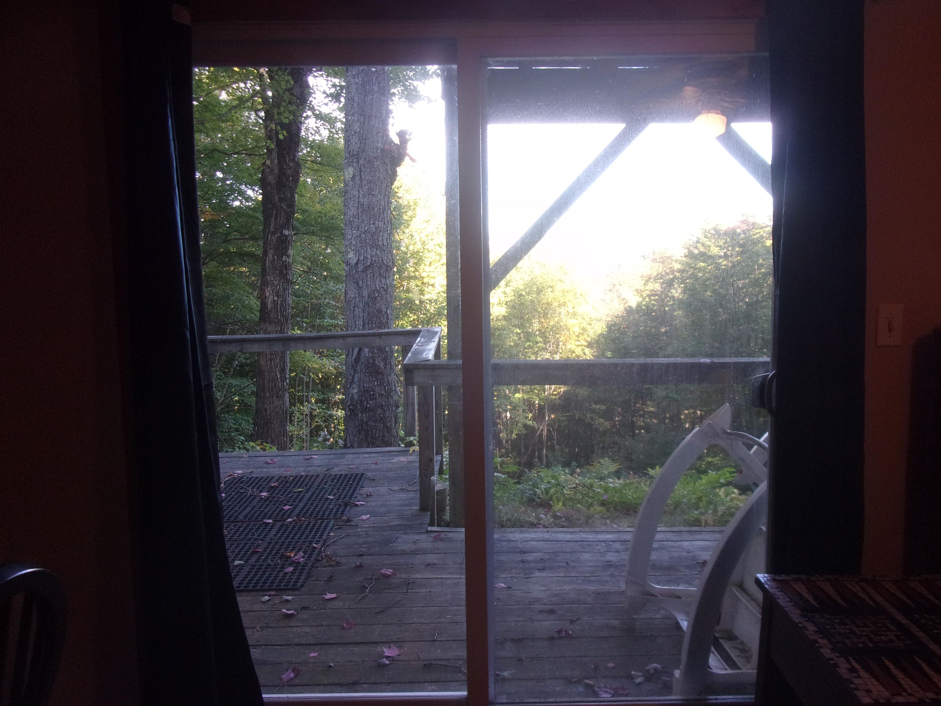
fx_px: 761
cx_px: 470
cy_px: 353
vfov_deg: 49.7
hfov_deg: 63.4
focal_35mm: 28
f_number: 3.9
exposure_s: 1/34
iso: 141
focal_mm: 5.1
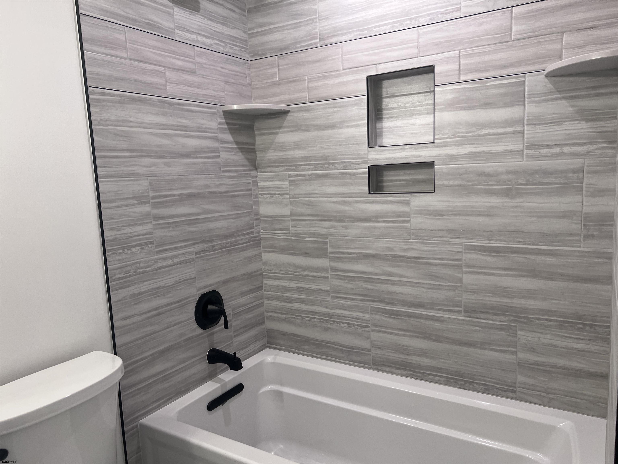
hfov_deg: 67.3
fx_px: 464
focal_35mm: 26
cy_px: 232
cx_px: 309
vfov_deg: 53.1
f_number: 1.5
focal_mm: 5.7
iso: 64
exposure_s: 1/120
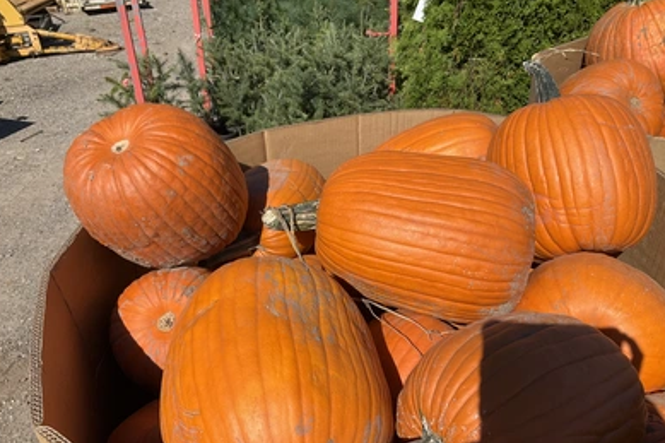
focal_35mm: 31
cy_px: 241
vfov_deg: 42.3
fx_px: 572
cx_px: 330
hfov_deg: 60.3
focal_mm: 3
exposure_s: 1/2227
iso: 25
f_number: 1.8
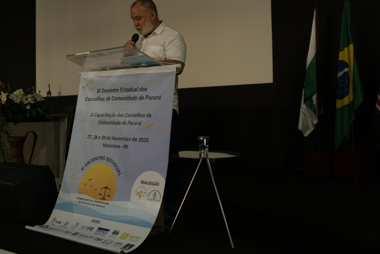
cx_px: 145
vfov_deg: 29.8
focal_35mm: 45
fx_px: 475
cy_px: 105
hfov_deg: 43.3
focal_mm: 35
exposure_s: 1/100
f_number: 4
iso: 2000
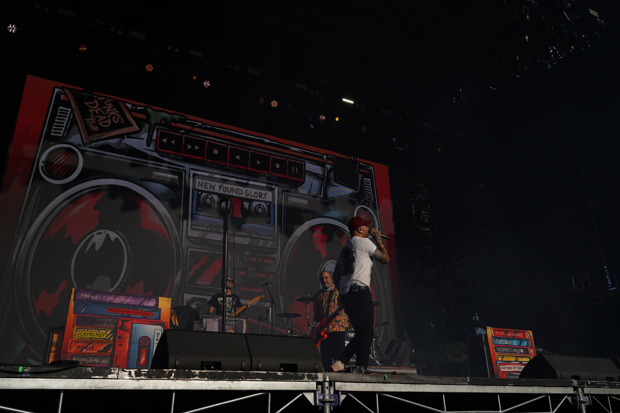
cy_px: 206
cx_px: 310
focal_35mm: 30
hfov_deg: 61.9
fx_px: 517
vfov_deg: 43.6
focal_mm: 30
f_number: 8
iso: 100
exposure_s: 1/1000
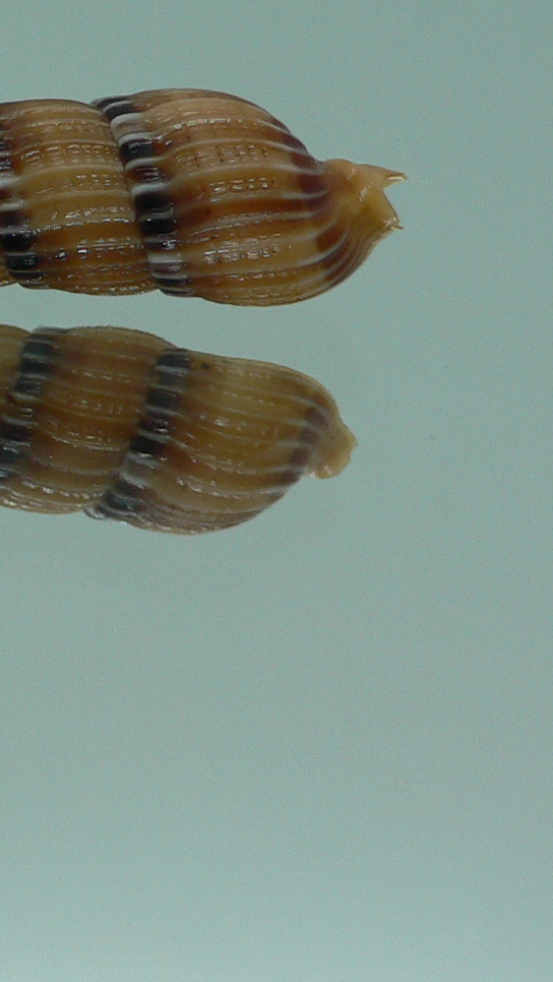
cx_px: -179
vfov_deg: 27.2
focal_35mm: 77
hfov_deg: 15.0
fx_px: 2006
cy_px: 260
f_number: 2.8
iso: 80
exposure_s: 1/60
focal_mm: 4.6
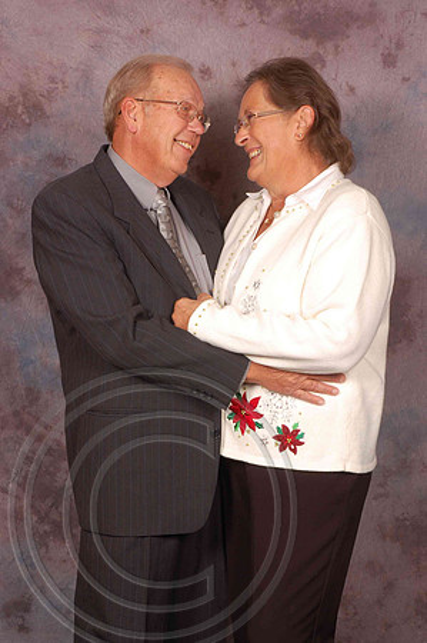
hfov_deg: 19.7
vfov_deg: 29.3
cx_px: 214
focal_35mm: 69
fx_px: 1230
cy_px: 322
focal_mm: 46
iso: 200
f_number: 10
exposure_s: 1/125
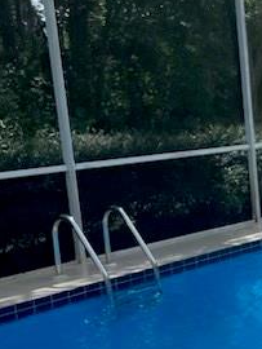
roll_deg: +2.3
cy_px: 253
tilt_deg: -12.6
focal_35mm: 77
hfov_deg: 17.9
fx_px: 776
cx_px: 343
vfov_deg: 25.1
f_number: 1.6
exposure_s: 1/3509
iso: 32
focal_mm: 4.2
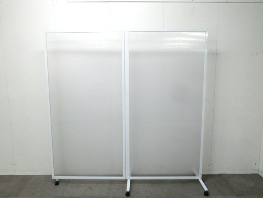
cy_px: 99
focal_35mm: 32
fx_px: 243
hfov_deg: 56.8
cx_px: 132
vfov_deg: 44.2
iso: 500
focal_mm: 5.8
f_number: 3.5
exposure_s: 1/60
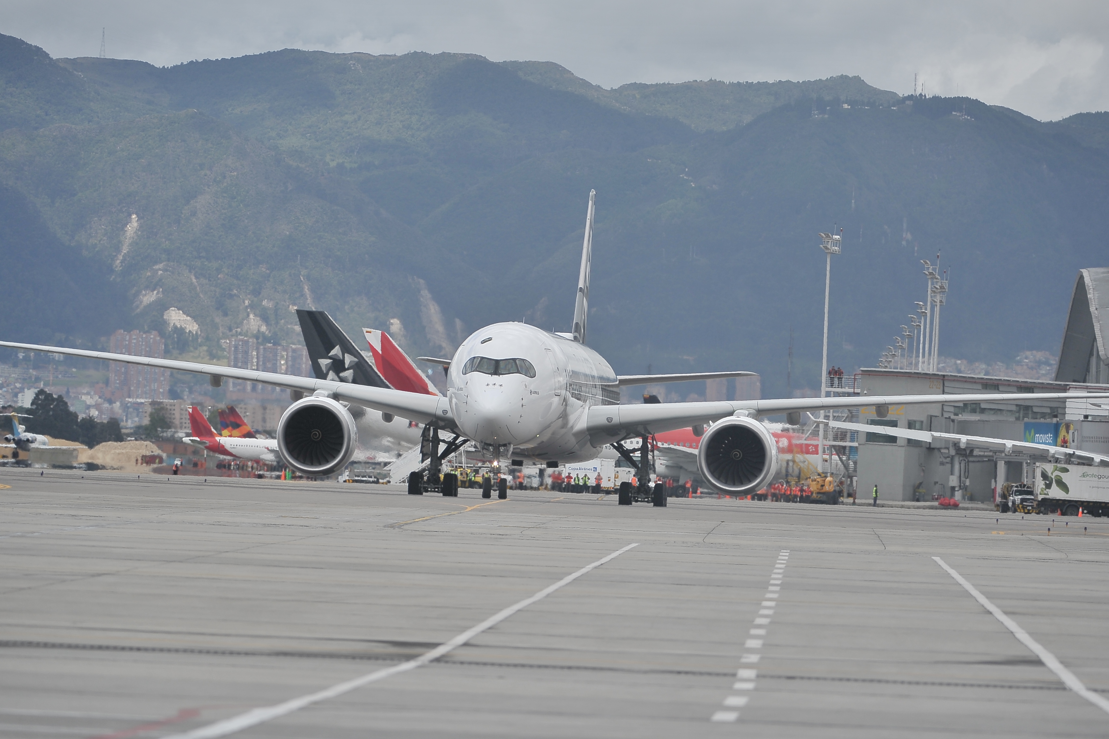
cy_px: 423
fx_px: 8471
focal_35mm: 275
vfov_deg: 5.0
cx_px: 553
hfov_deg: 7.5
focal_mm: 220
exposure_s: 1/2500
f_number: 4
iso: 200
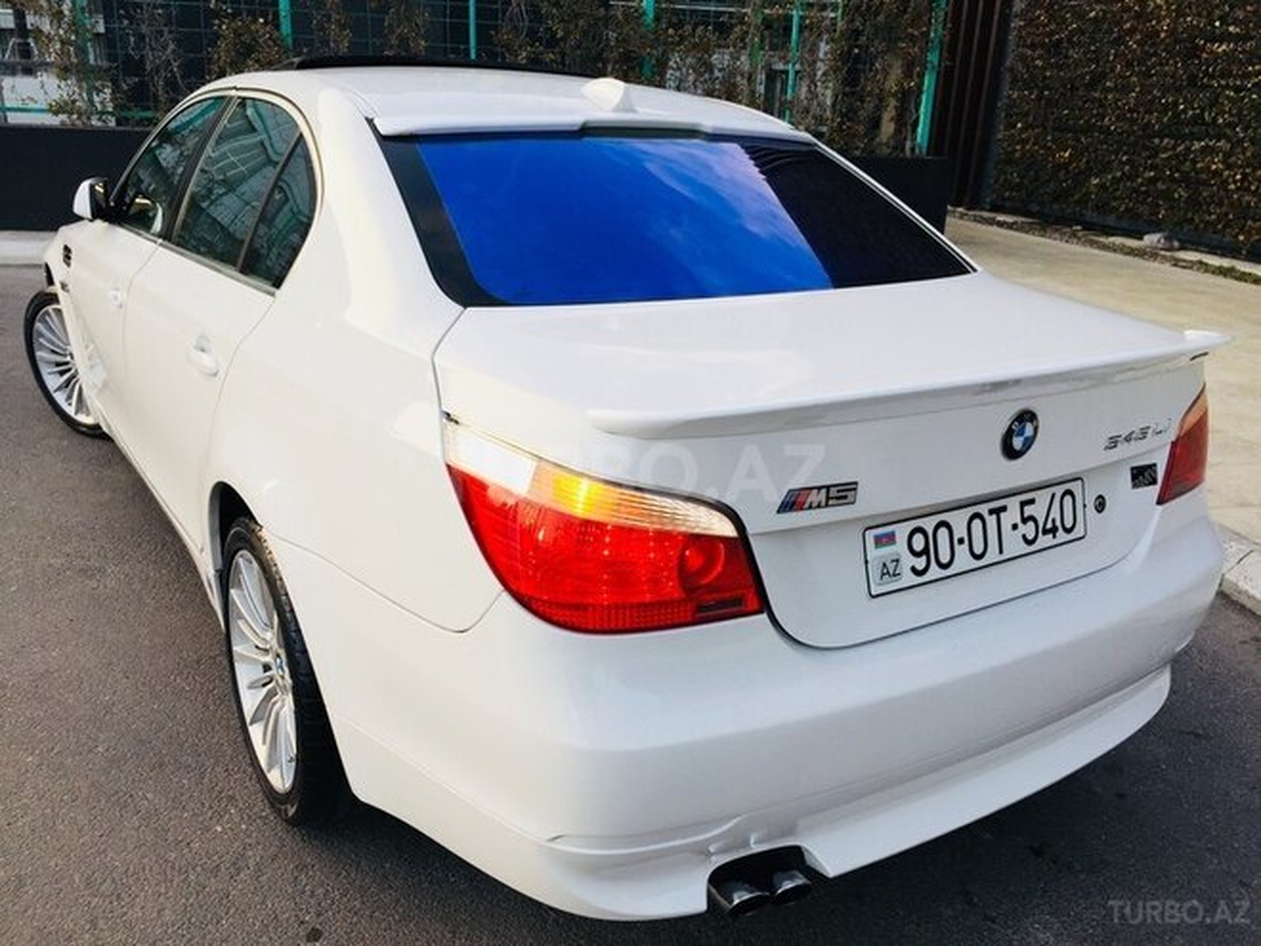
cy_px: 473
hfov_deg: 61.7
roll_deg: -3.8
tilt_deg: -18.3
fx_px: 1056
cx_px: 630
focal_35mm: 29
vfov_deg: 48.2
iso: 32
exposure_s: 1/150
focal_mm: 4.15
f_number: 2.2
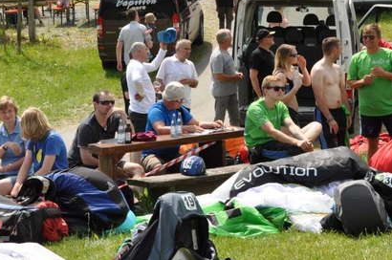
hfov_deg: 14.2
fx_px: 1576
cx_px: 187
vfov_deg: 9.4
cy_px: 11
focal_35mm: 145
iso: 200
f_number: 13
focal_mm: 50
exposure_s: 1/160
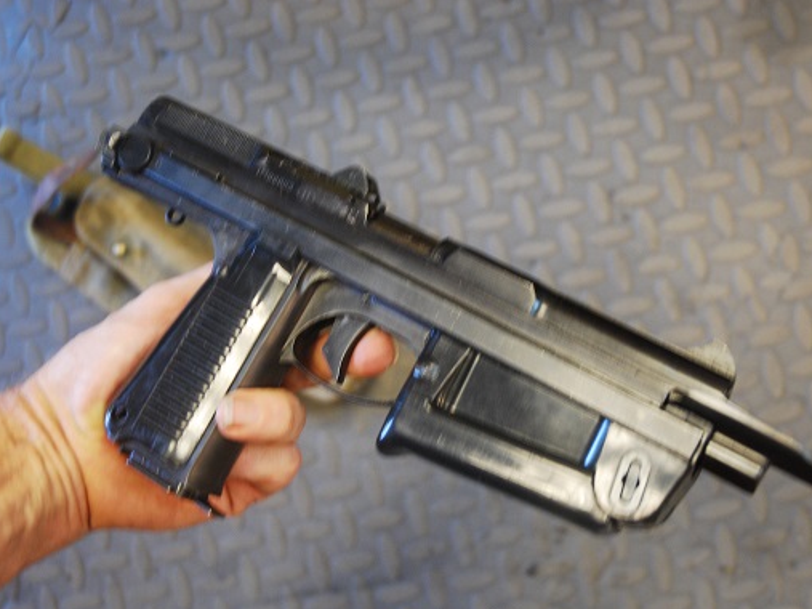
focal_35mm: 50
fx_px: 1163
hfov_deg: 38.5
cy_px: 309
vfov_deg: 29.3
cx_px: 453
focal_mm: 29
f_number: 4
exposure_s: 1/30
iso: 640
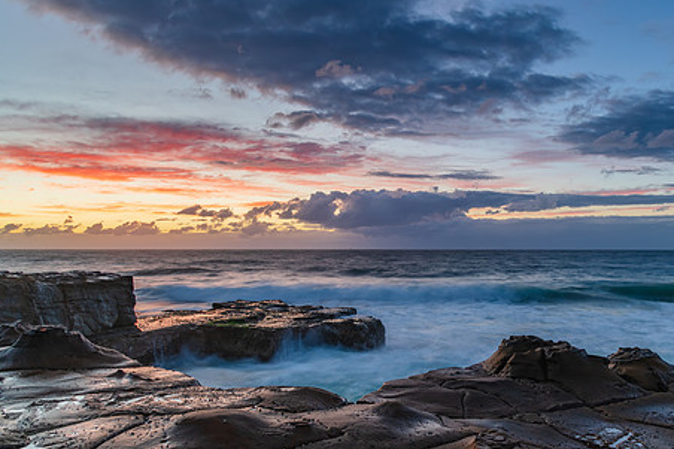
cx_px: 423
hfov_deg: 59.5
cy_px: 178
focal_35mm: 31
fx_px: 580
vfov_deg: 42.1
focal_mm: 24
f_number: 11
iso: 100
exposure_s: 1.6
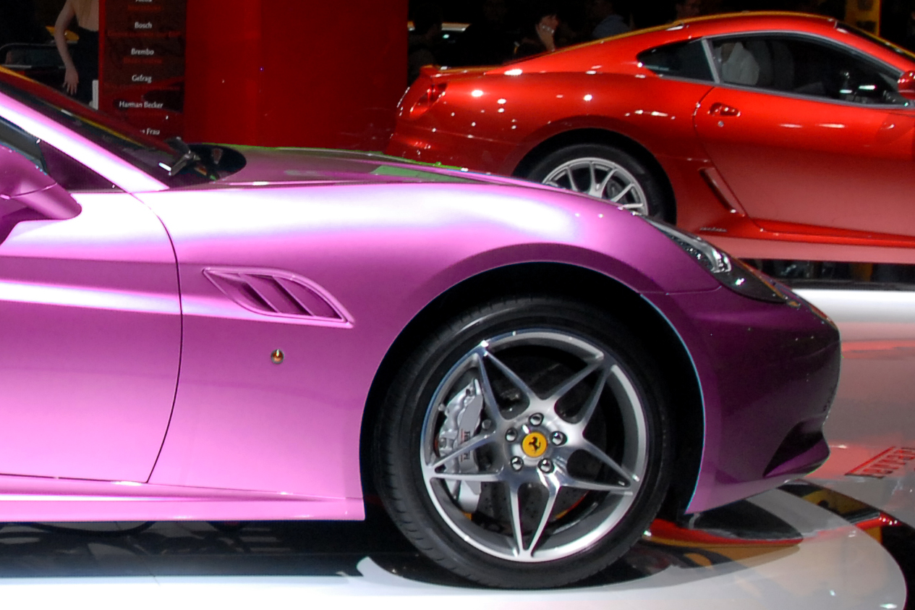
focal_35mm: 88
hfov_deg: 22.6
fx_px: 2236
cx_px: 102
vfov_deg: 15.5
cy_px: 304
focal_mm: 22
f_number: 7.1
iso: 400
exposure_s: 1/200
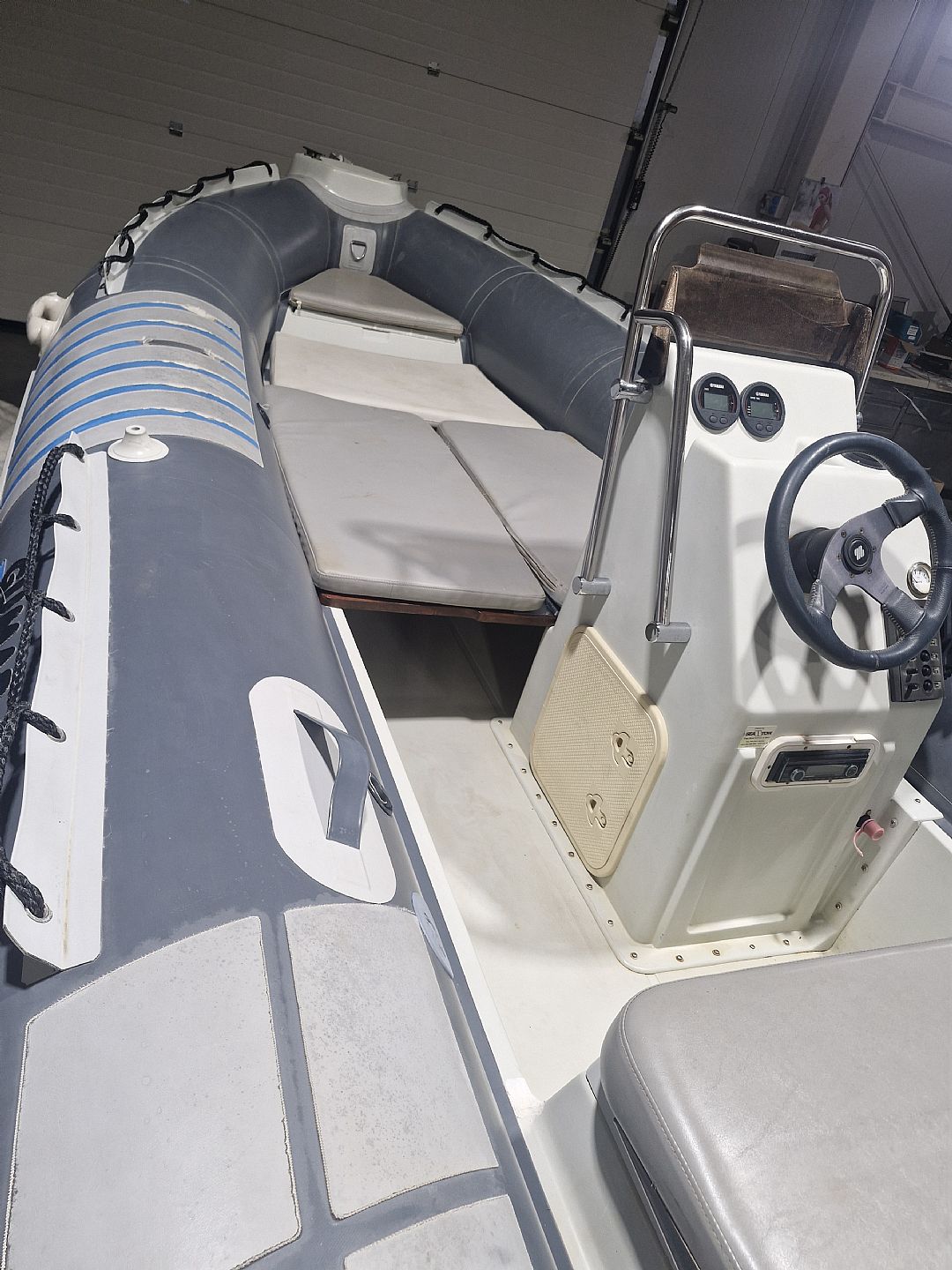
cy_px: 635
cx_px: 476
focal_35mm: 23
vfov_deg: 73.9
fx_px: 843
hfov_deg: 58.9
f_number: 1.8
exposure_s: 1/153
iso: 50
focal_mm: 5.54
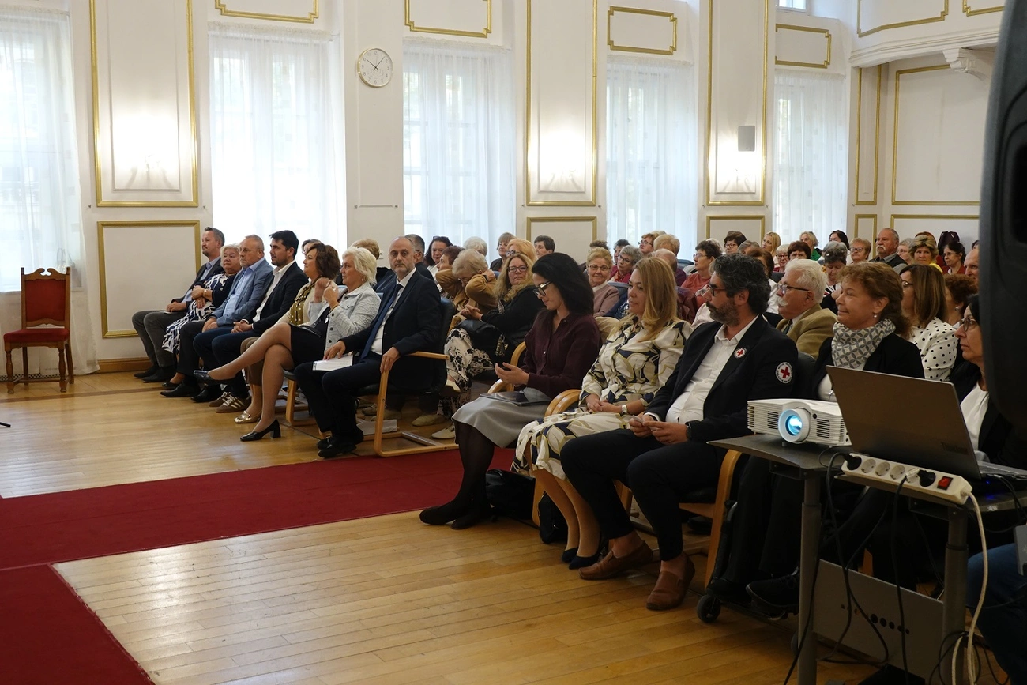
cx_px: 514
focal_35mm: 43
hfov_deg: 45.4
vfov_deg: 31.2
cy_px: 342
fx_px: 1227
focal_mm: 15.9
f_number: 4
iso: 640
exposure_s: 1/50
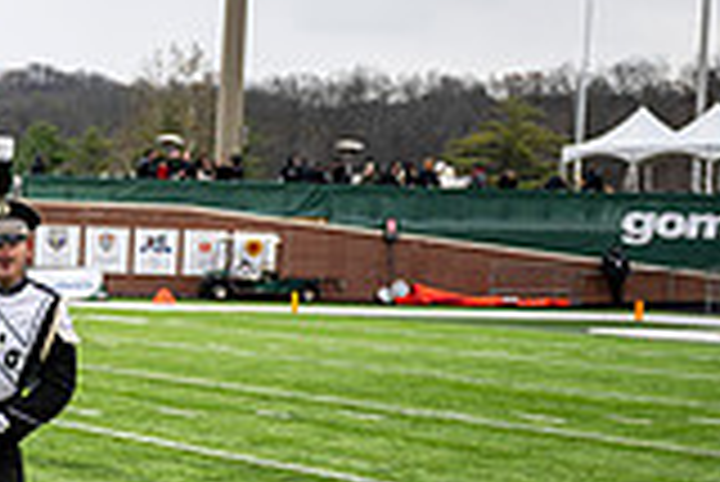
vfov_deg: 11.0
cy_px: 349
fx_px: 2502
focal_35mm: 125
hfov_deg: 14.5
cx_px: -562
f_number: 2.8
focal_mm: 34.5
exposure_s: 1/500
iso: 100
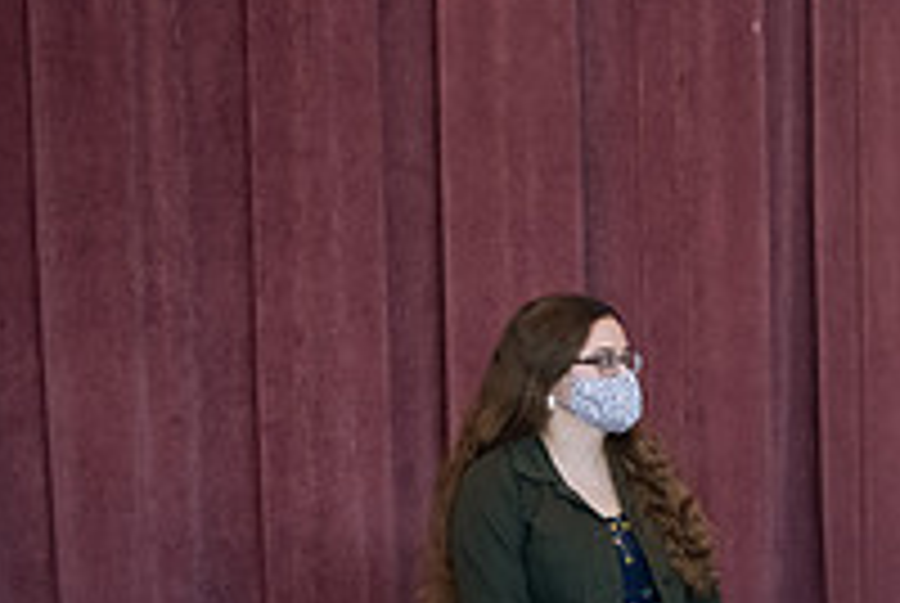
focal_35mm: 110
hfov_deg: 17.3
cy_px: 664
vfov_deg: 12.3
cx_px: 1210
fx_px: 2754
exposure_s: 1/200
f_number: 3.5
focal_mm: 38
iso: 2000
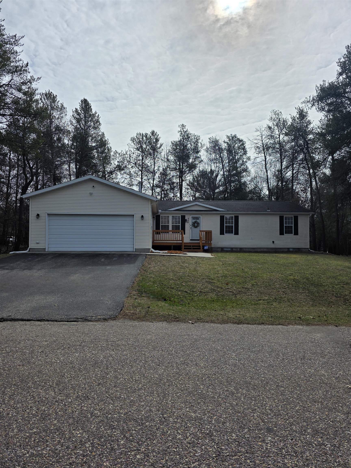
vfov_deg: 73.9
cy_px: 234
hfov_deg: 58.9
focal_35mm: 23
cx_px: 176
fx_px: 311
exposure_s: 1/10000
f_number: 1.7
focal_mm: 6.3
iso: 20
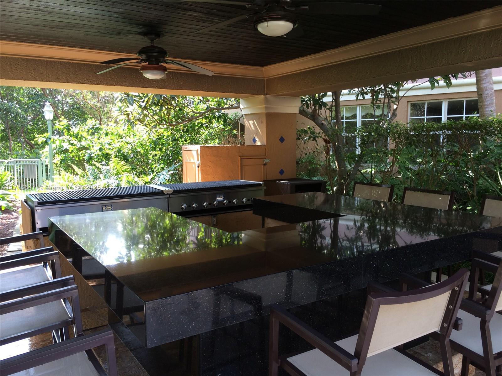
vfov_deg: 48.2
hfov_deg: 61.7
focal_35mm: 29
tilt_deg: -6.2
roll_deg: +0.2
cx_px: 251
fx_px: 421
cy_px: 188
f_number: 2.2
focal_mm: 4.15
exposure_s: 1/120
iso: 50
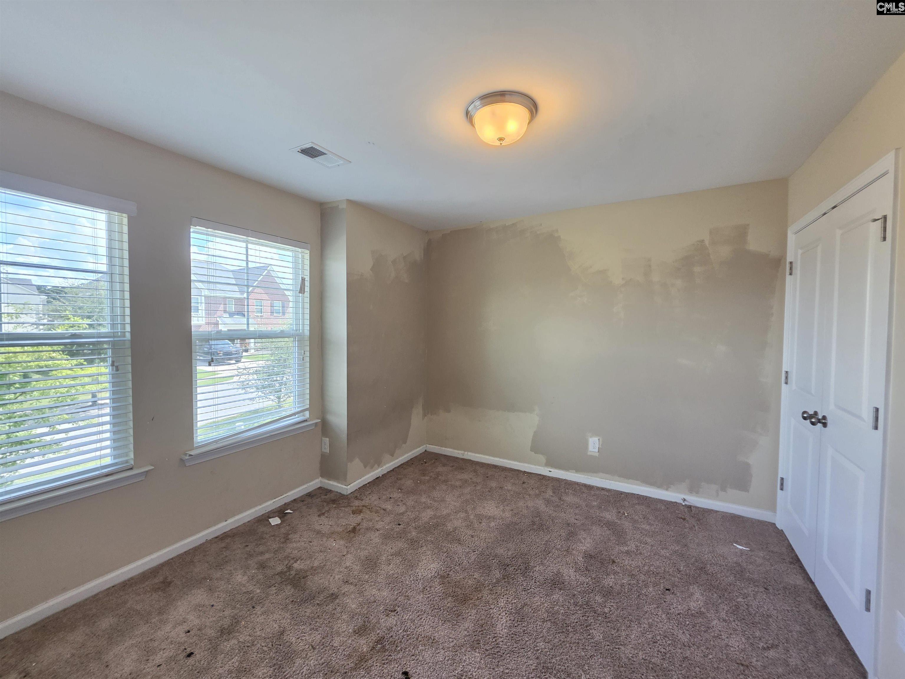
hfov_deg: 106.2
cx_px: 452
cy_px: 340
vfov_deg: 89.9
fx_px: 340
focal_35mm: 13
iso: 100
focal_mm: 2.2
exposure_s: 1/120
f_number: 1.9
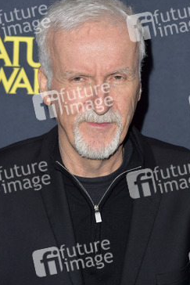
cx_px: 96
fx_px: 783
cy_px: 141
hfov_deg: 13.8
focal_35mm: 99
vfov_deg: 20.6
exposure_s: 1/250
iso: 250
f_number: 6.3
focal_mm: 90
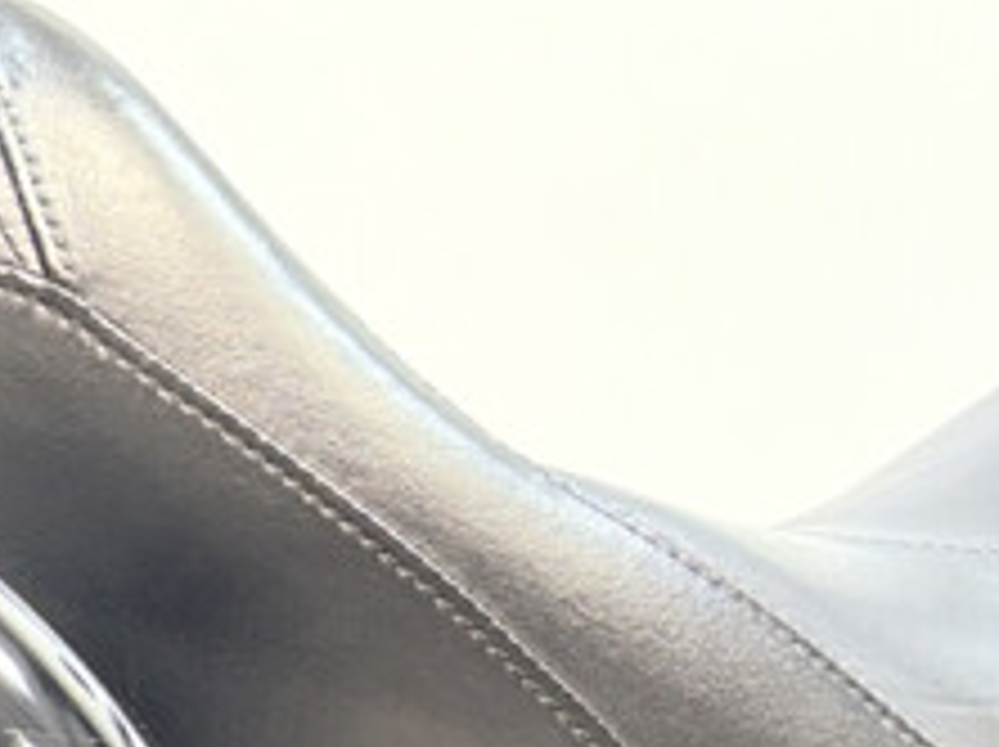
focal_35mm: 125
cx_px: -1123
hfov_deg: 13.2
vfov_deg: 10.7
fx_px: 3604
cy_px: 1539
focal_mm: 5.96
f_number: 1.6
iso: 200
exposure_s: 1/60
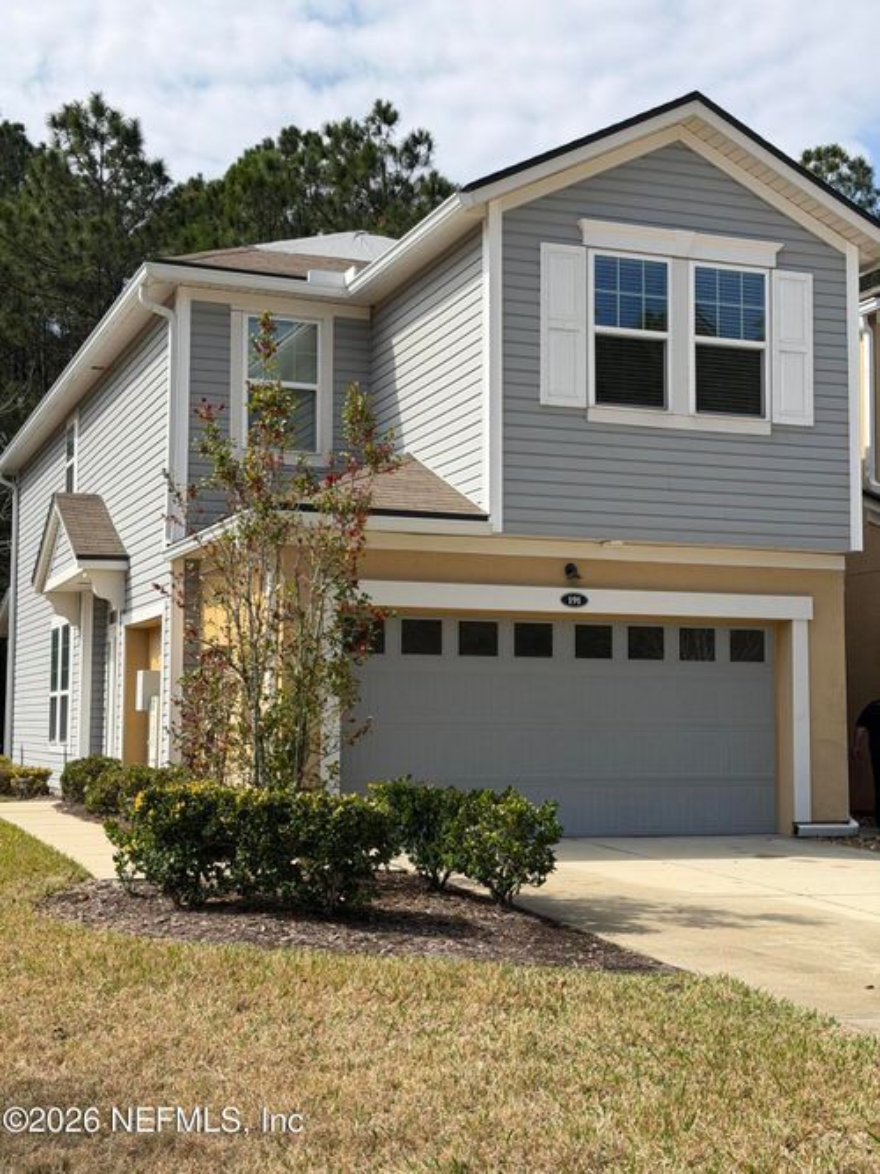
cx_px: 440
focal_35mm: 48
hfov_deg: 30.3
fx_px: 1628
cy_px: 587
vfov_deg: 39.7
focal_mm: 6.76
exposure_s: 1/4878
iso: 64
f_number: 1.78
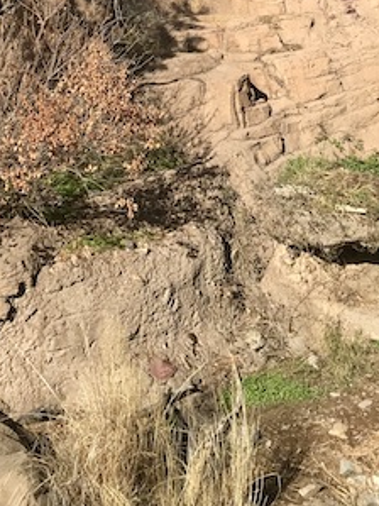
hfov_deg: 19.6
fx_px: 1096
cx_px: 222
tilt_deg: +0.3
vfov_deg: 24.3
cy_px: -52
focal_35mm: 75
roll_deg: +0.7
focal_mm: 3.99
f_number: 1.8
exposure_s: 1/2283
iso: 20
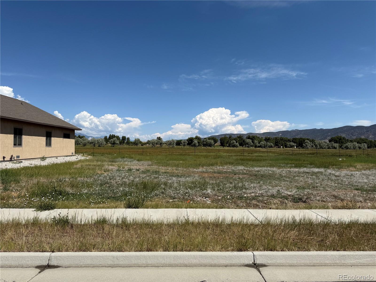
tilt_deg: +1.4
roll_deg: -0.3
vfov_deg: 56.8
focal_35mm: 24
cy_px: 141
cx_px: 188
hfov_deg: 71.6
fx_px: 261
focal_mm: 6.76
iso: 80
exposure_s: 1/7353
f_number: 1.78
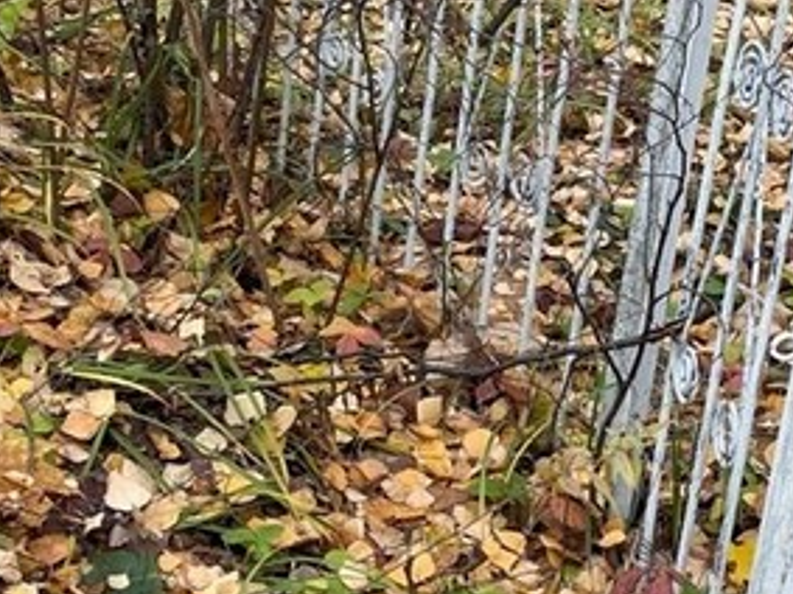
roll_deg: -1.0
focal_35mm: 94
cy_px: 210
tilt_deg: -14.7
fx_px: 2152
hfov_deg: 20.1
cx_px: 829
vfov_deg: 15.7
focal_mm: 4.2
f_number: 1.6
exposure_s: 1/121
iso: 40
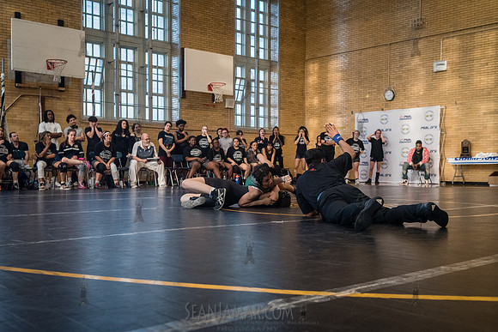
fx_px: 559
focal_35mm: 40
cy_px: 186
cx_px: 244
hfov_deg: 48.0
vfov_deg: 33.1
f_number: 4
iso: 3200
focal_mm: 35
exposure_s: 1/400
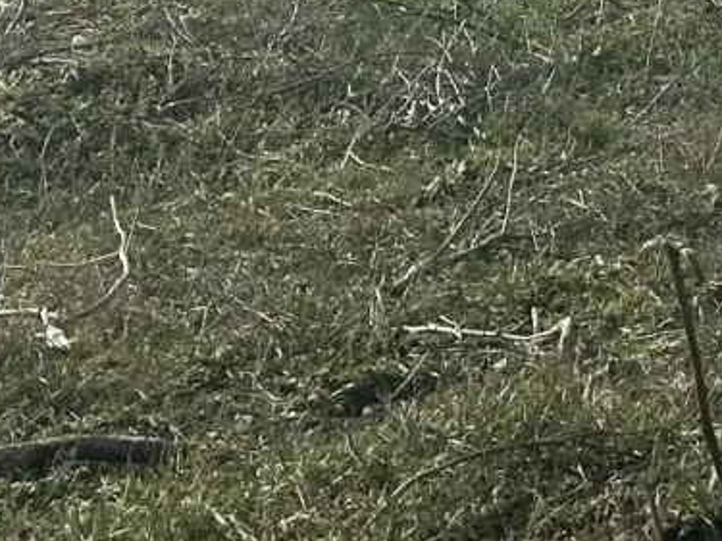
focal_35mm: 205
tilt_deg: +1.1
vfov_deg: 7.0
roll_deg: +1.4
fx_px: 4274
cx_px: 1515
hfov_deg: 9.0
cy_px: -474
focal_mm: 6.86
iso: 64
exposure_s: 1/7634
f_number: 1.78
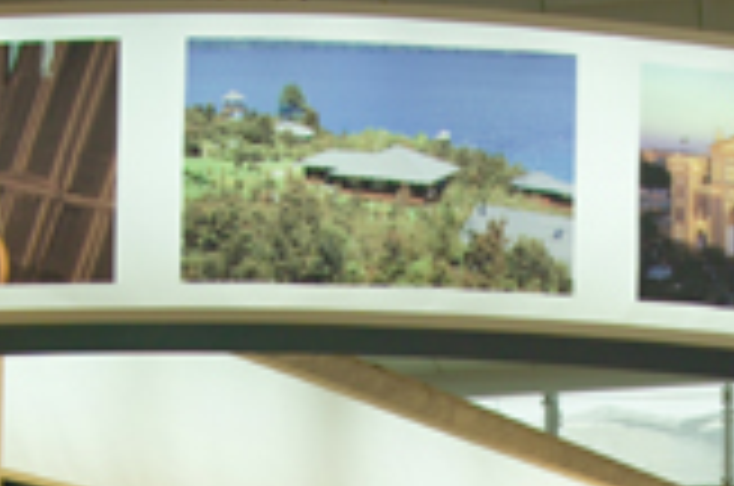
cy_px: 855
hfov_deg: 19.1
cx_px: 482
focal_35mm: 107
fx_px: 2177
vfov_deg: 11.8
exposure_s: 1/20
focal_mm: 29
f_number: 6.7
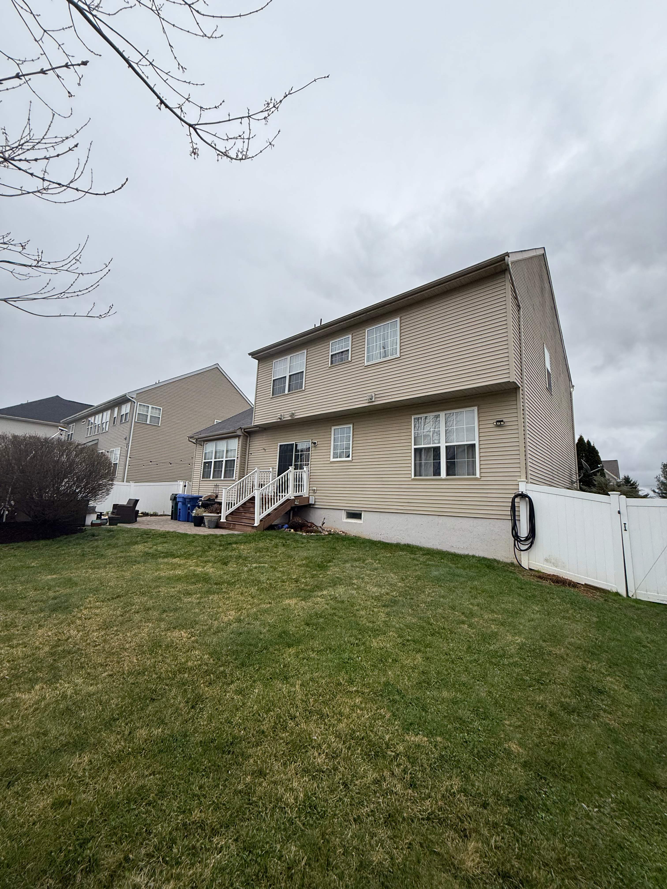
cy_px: 444
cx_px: 334
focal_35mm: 14
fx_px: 360
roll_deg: -1.6
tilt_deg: +11.9
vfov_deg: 102.1
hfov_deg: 85.7
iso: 50
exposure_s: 1/1464
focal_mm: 2.22
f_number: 2.2
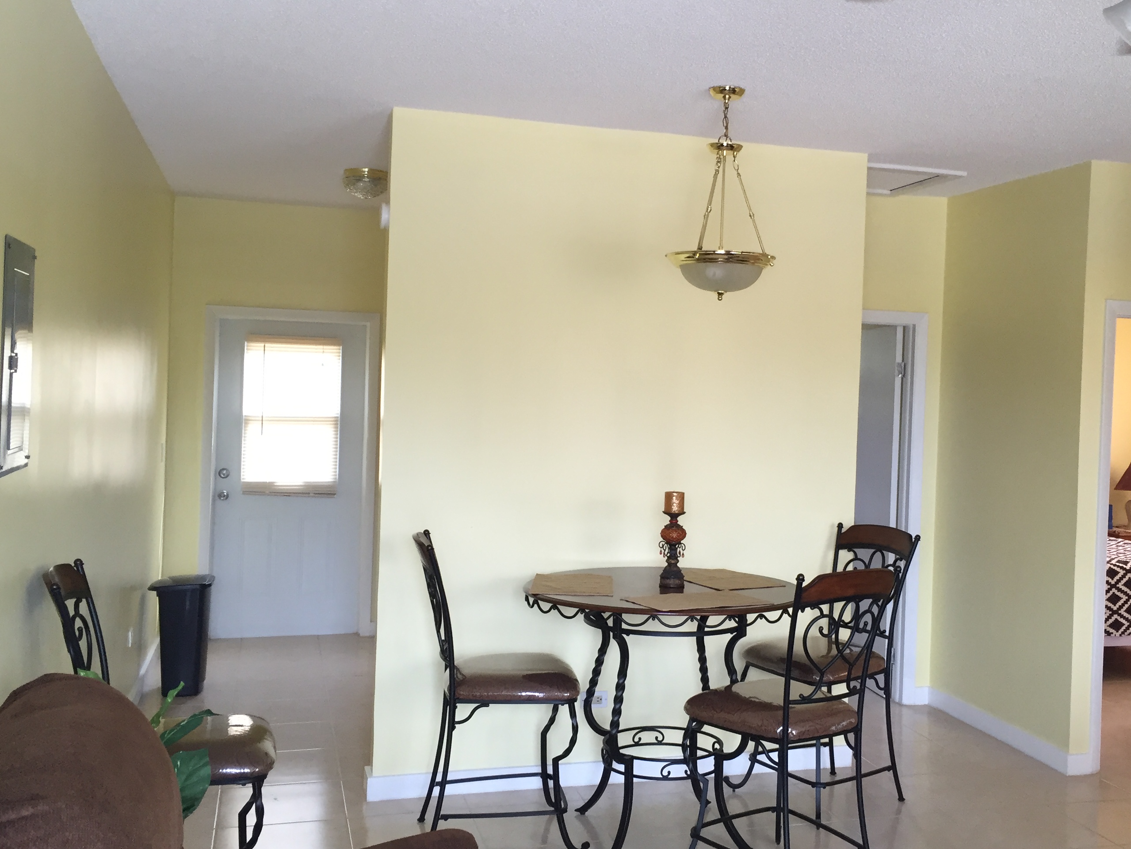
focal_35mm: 37
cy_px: 407
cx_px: 672
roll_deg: -2.9
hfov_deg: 49.9
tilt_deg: +0.4
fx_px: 1209
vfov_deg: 38.7
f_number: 2.2
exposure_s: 1/30
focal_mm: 4.15
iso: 40
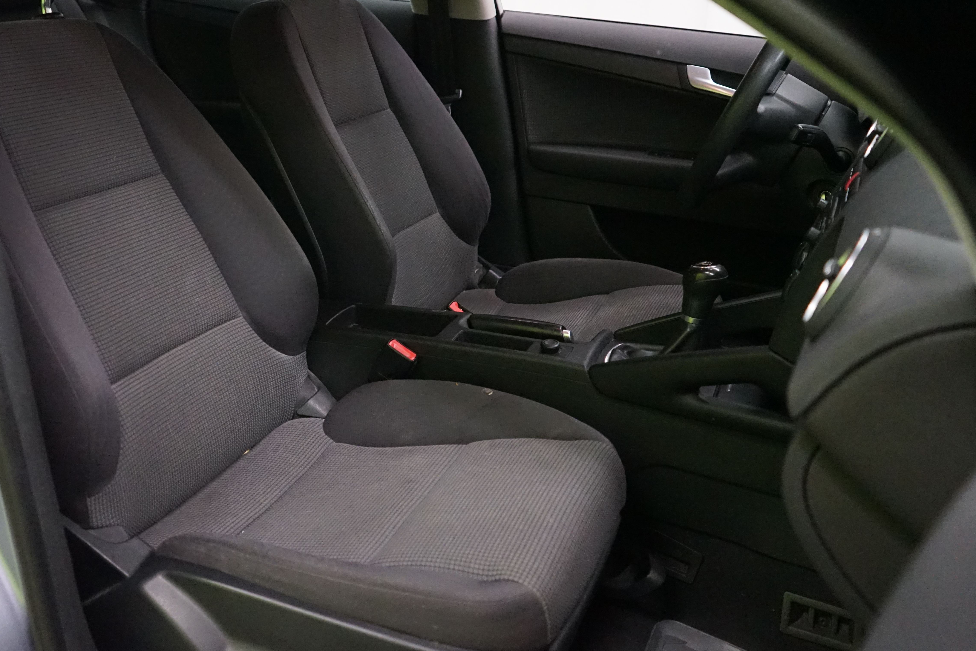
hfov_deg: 51.2
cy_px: 244
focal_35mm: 37
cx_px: 348
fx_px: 1003
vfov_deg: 35.7
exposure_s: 1/125
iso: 6400
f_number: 3.5
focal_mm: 28
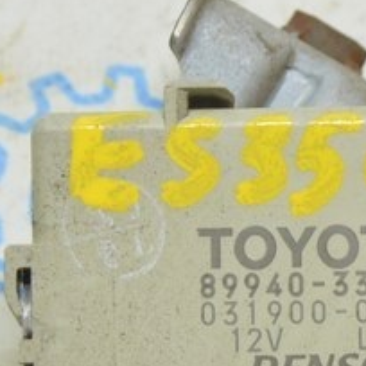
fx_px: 3435
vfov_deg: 6.1
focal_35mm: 287
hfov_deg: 6.1
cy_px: 213
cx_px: 257
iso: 400
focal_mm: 45
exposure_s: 1/20
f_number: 5.6
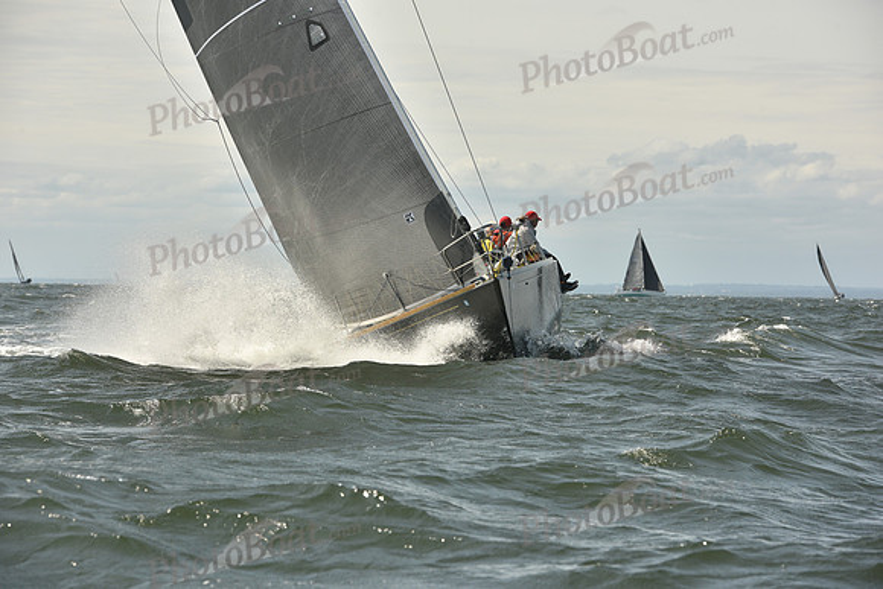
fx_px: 4171
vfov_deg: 8.1
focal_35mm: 170
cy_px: 294
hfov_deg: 12.1
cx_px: 442
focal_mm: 170
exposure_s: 1/800
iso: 250
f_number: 9
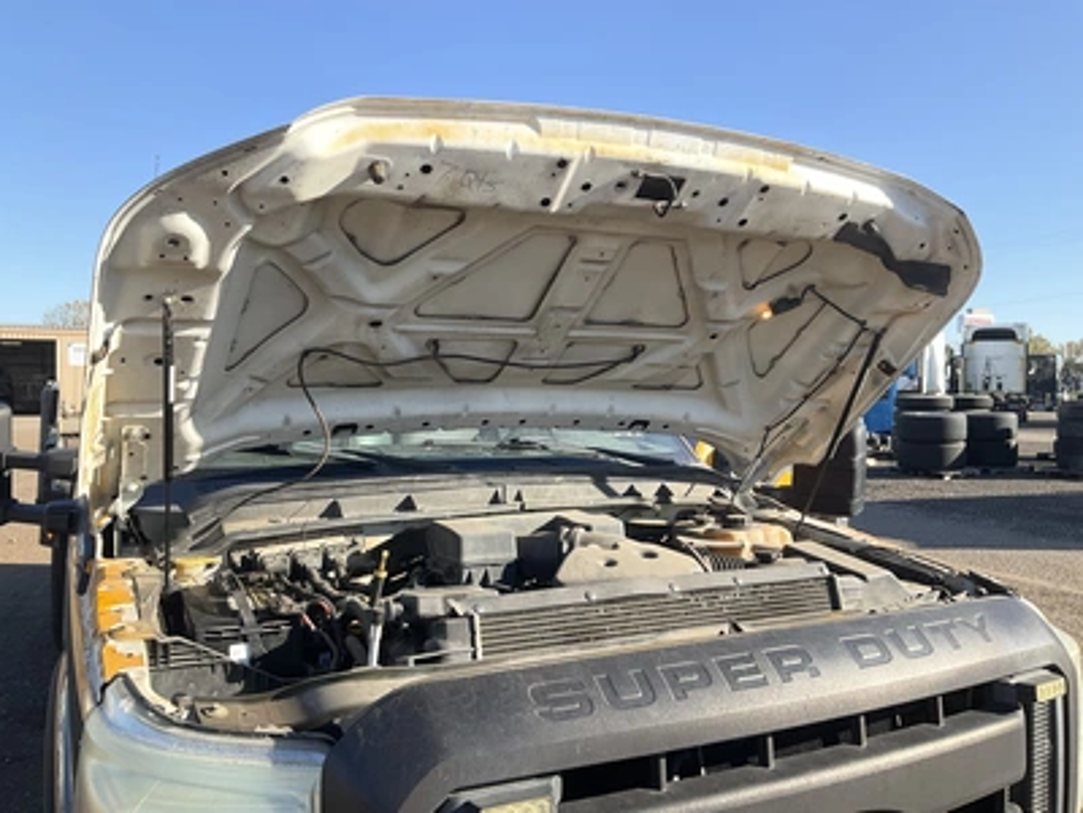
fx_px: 907
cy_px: 406
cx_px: 542
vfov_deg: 48.2
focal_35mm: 29
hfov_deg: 61.7
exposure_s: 1/739
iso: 25
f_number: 1.8
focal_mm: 3
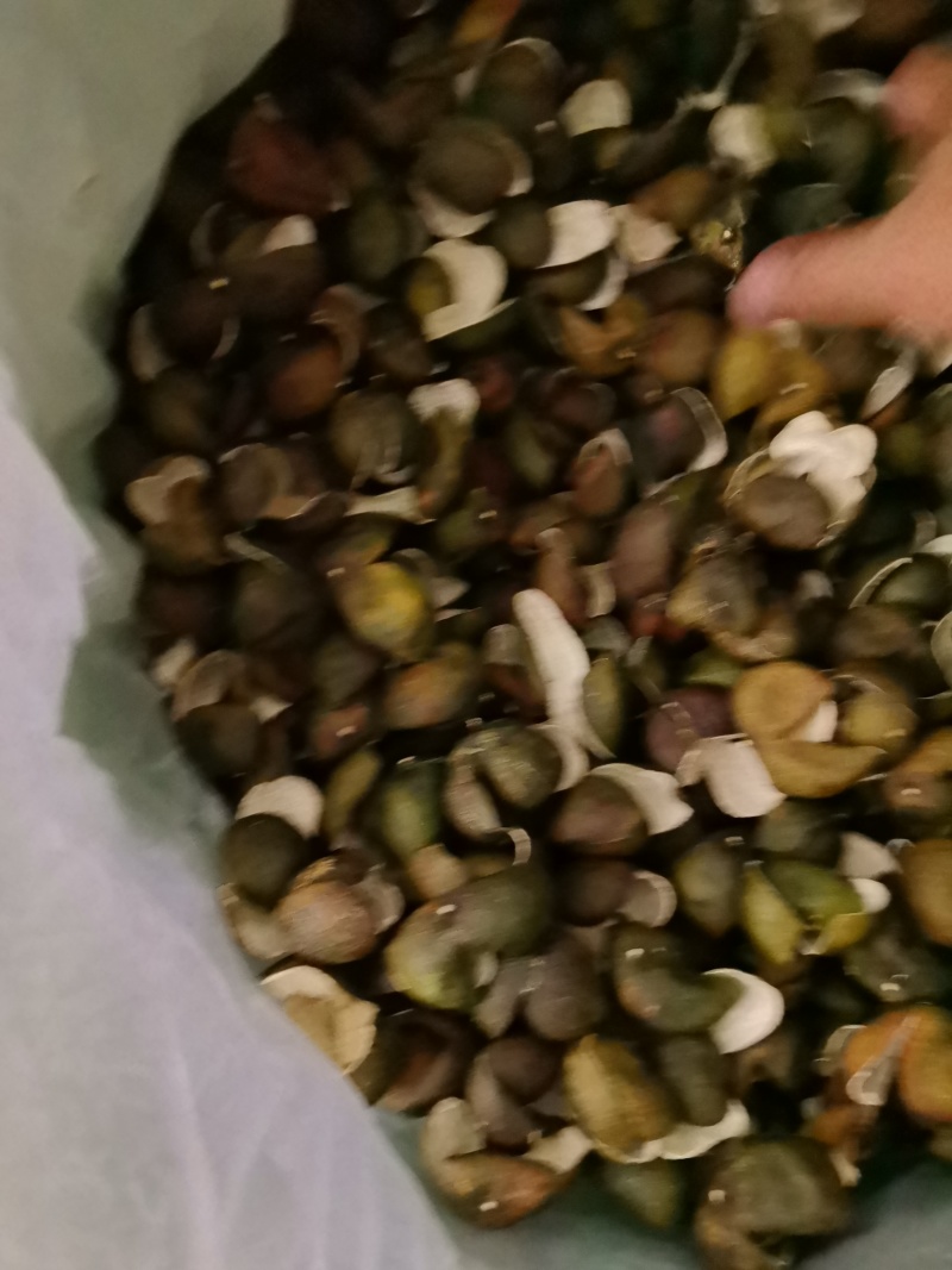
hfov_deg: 51.3
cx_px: 476
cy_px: 635
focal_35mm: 27
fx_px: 990
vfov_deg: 65.3
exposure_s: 1/16.7
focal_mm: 5.72
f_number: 2
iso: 1600
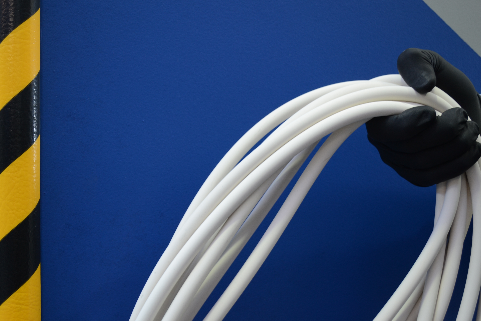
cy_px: 158
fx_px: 615
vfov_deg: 29.2
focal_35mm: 46
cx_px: 236
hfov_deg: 42.7
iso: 200
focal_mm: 30
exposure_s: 1/8
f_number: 4.5
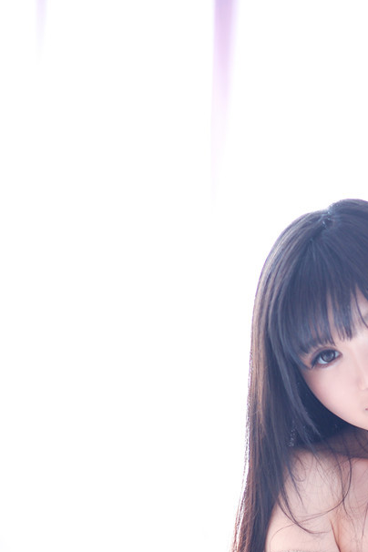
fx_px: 1518
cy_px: 535
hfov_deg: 13.7
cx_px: 335
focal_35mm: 99
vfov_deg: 20.1
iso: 320
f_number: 2.5
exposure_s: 1/100
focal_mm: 50
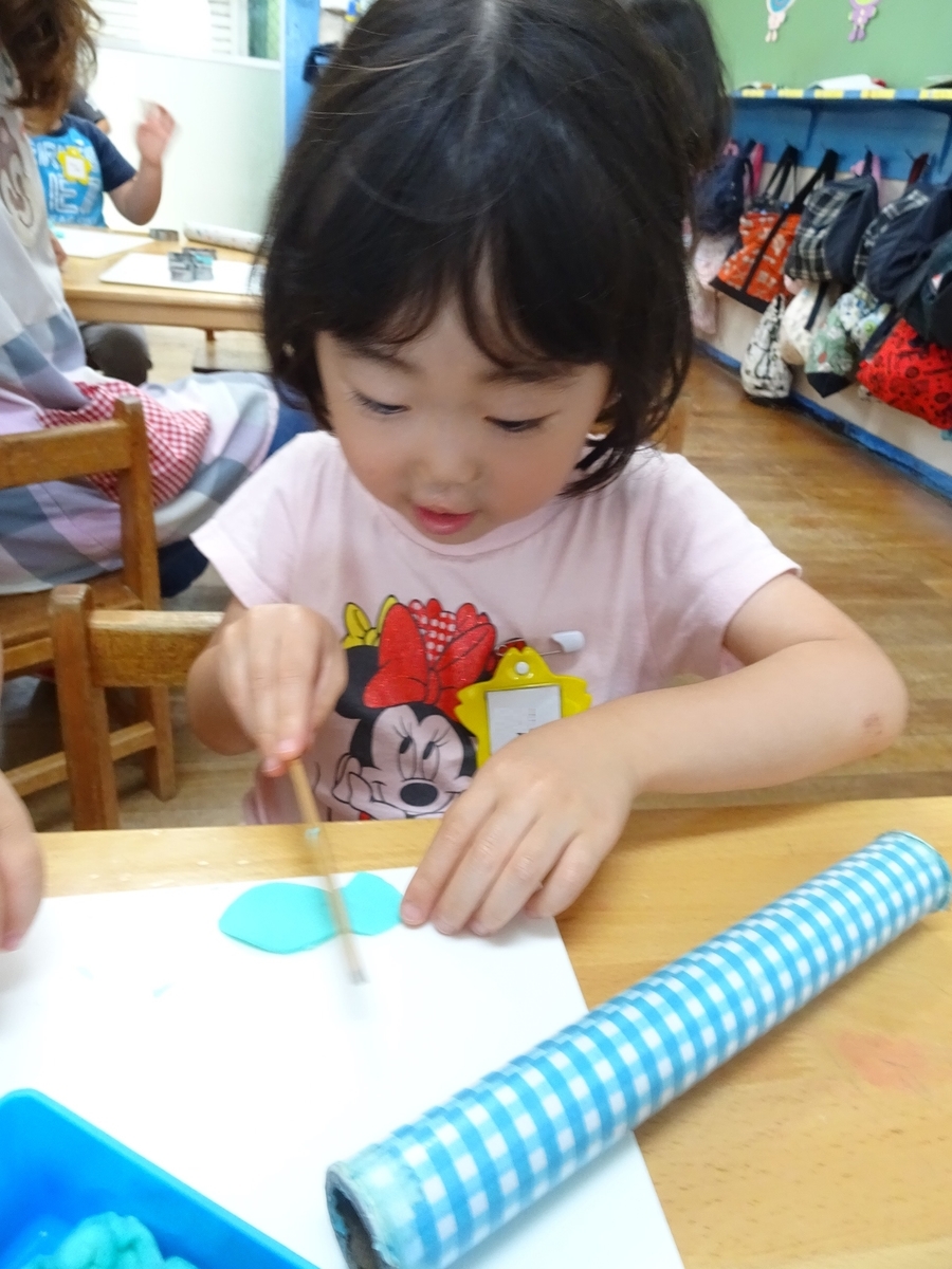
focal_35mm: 24
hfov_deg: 56.8
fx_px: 880
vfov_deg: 71.6
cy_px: 634
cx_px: 476
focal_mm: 4.1
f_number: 3.5
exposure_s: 1/30
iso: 400
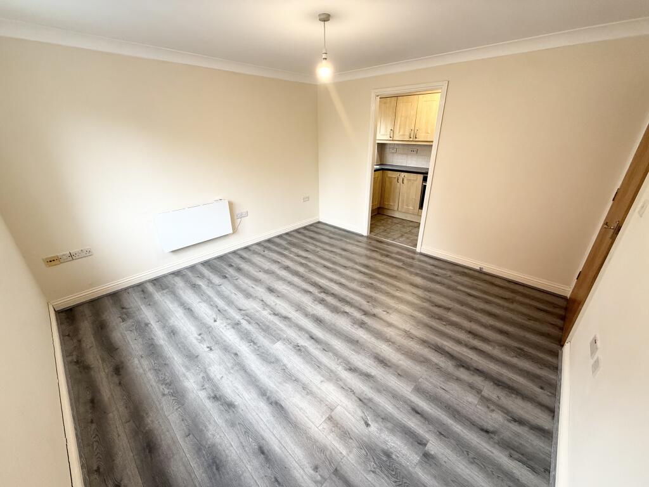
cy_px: 244
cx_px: 324
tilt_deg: -23.3
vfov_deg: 85.7
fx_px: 262
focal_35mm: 14
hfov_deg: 102.1
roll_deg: +0.2
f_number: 2.2
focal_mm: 2.22
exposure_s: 1/100
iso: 200
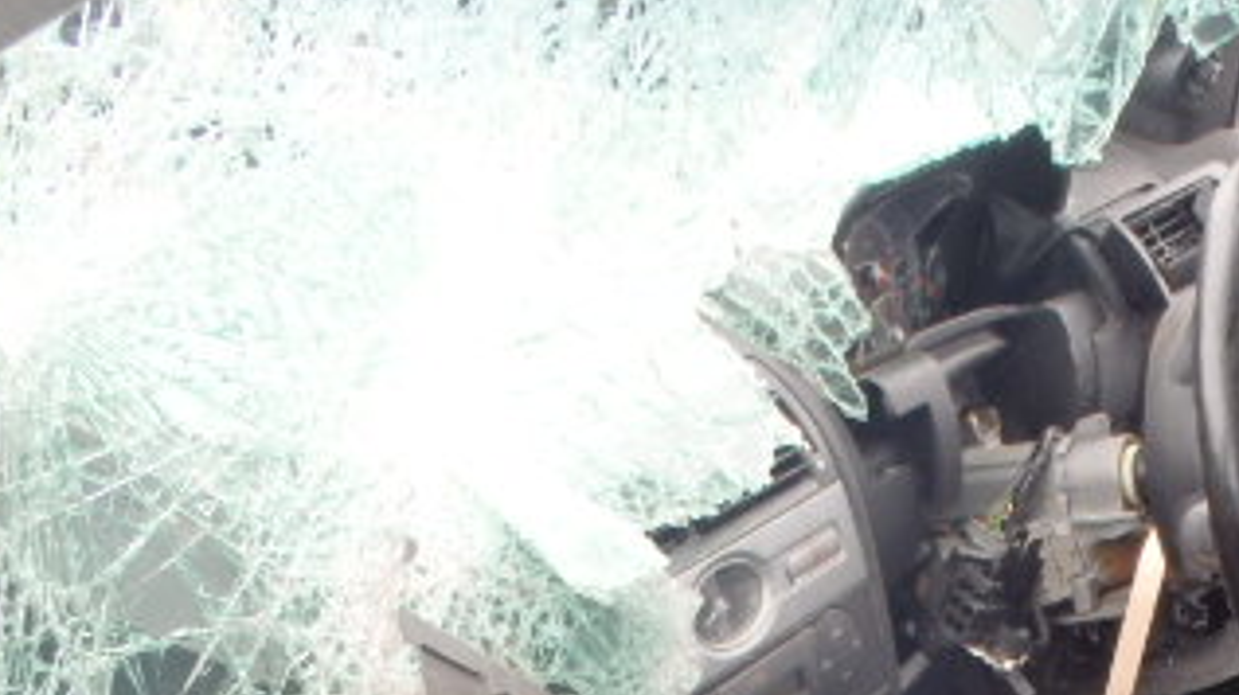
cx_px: 942
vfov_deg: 17.1
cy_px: 921
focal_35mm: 66
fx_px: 2167
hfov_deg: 31.3
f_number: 4.1
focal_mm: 5.4
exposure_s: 1/60
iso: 160
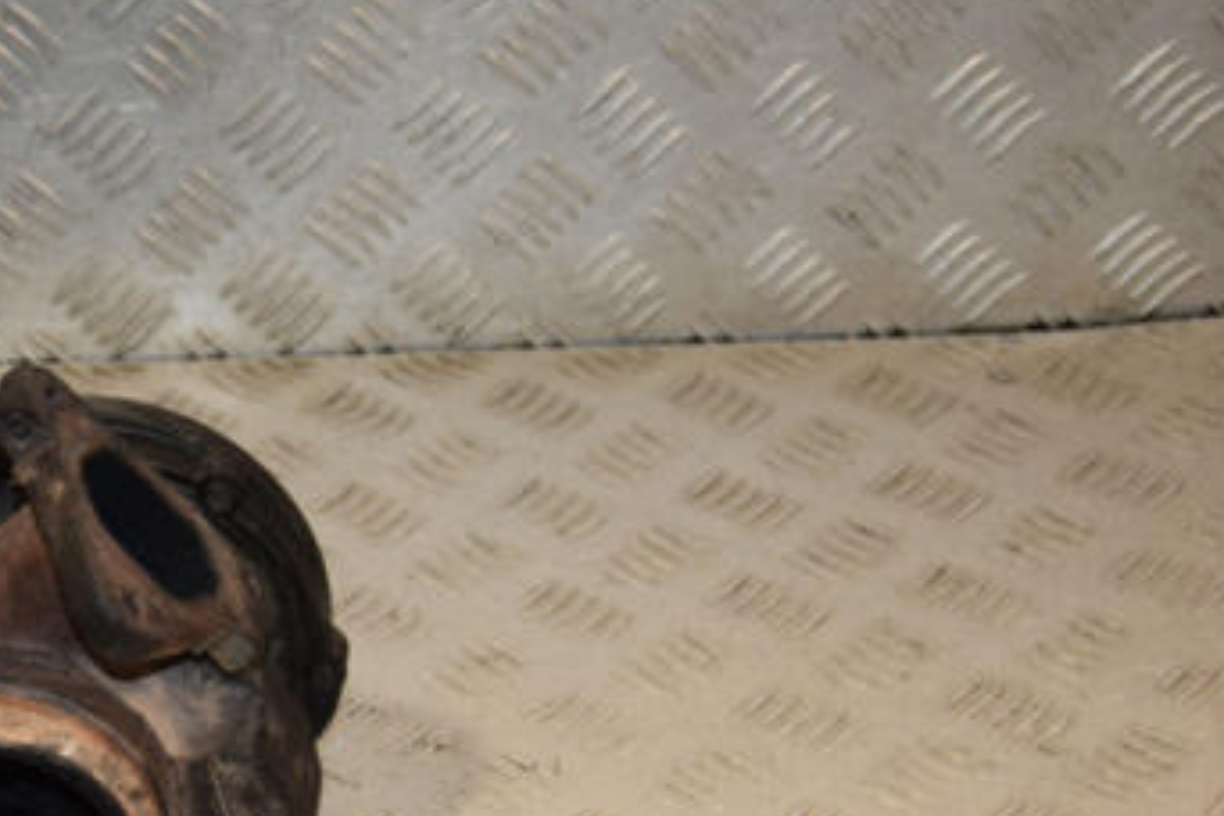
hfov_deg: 20.1
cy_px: 608
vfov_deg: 13.6
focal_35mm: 100
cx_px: 193
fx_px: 3400
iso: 800
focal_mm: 38
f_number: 5.6
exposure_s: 1/200
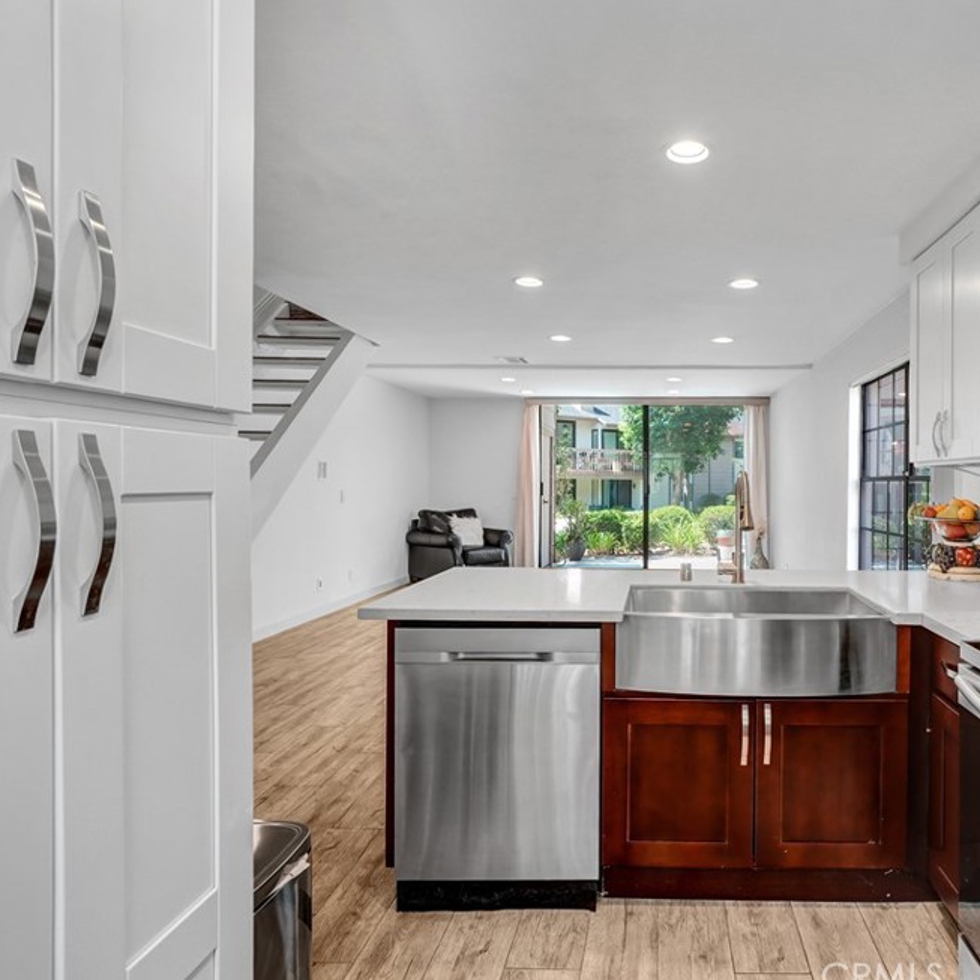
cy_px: 485
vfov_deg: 74.8
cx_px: 662
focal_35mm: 20
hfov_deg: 72.3
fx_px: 641
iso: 400
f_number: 9
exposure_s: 1/13
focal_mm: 10
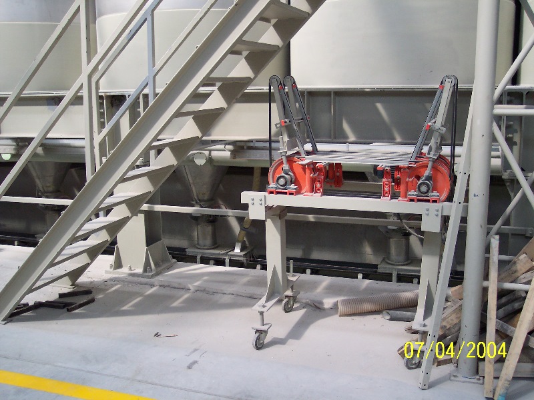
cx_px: 267
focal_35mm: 38
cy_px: 200
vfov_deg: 37.7
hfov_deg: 49.0
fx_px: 586
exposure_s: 1/180
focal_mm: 8
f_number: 2.8
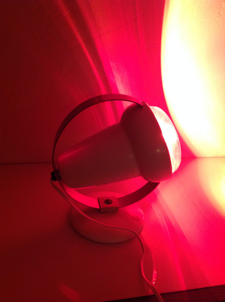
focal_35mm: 35
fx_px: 304
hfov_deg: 40.6
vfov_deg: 52.7
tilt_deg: -26.0
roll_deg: -3.5
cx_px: 112
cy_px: 151
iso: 320
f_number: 2.4
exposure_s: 1/15
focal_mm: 4.28
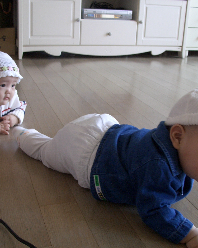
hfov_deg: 34.1
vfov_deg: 42.0
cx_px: 89
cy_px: 123
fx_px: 322
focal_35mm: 44
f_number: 2.8
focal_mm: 7.1
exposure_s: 1/100
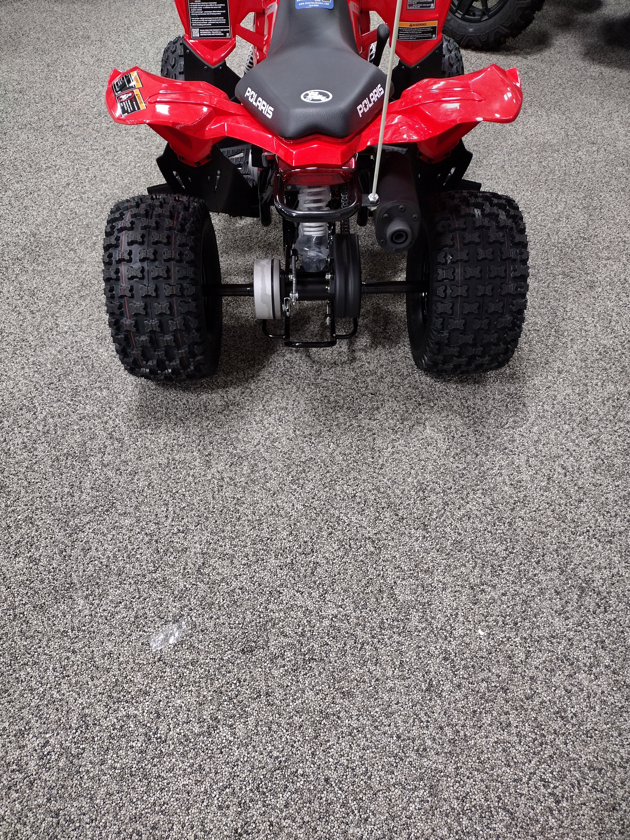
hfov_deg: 51.4
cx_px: 315
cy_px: 420
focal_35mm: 27
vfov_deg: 65.3
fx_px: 655
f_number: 1.7
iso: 384
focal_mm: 4.71
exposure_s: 1/40
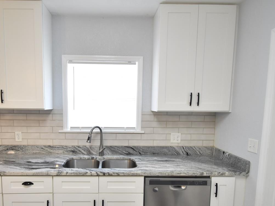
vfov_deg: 58.4
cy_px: 124
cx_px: 114
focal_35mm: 23
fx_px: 183
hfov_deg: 73.4
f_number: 3.5
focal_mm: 10
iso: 800
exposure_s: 1/90
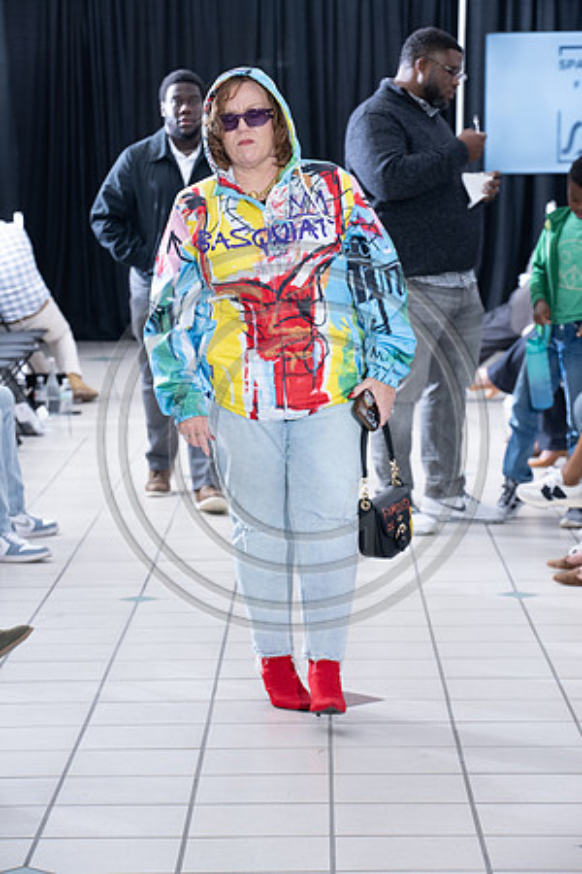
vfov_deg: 17.1
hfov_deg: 11.4
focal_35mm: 120
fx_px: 2910
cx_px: 291
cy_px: 437
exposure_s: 1/160
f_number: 7.1
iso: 1250
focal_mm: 120
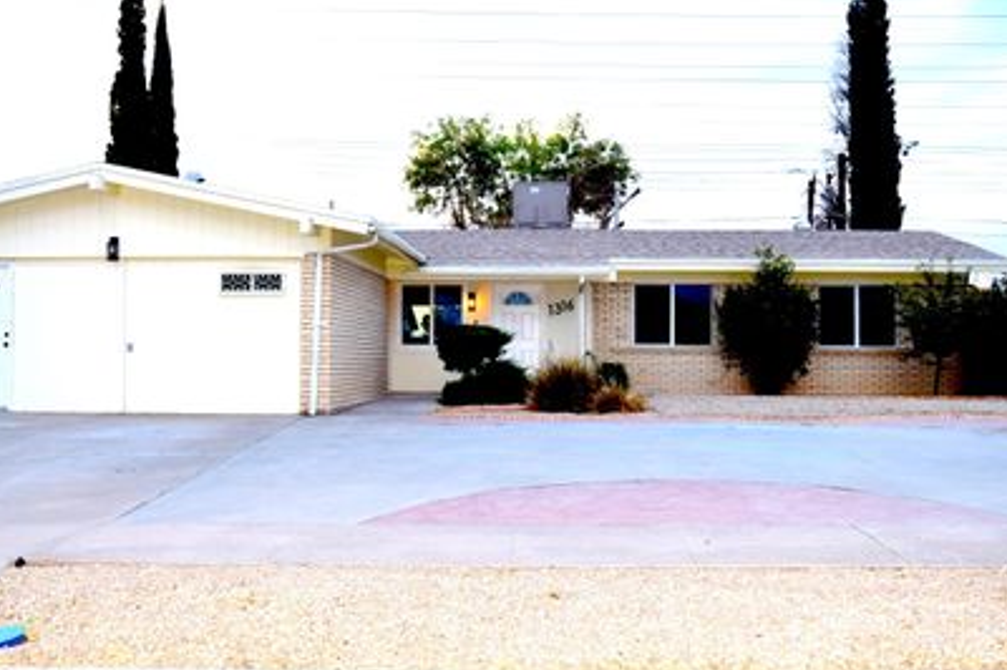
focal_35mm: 45
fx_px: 1258
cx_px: 483
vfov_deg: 29.8
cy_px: 351
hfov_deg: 43.6
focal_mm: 24
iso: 200
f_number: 5.6
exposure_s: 1/125
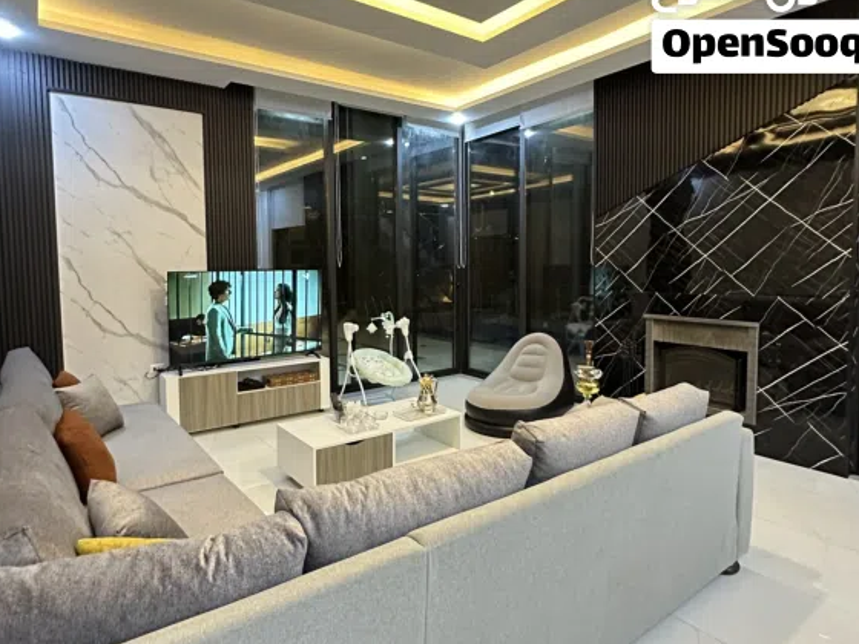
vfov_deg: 77.9
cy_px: 294
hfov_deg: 94.5
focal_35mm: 16
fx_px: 397
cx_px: 420
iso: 1000
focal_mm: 2.22
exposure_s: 1/50
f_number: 2.2
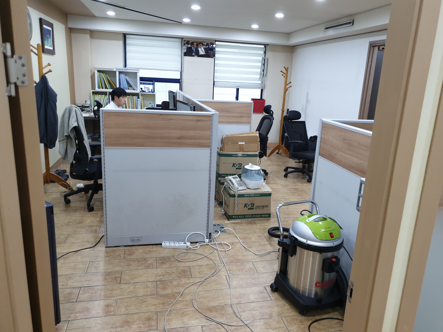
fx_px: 333
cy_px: 166
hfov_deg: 67.3
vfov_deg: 53.1
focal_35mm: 26
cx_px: 222
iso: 160
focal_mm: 4.3
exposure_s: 1/60
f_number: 1.5
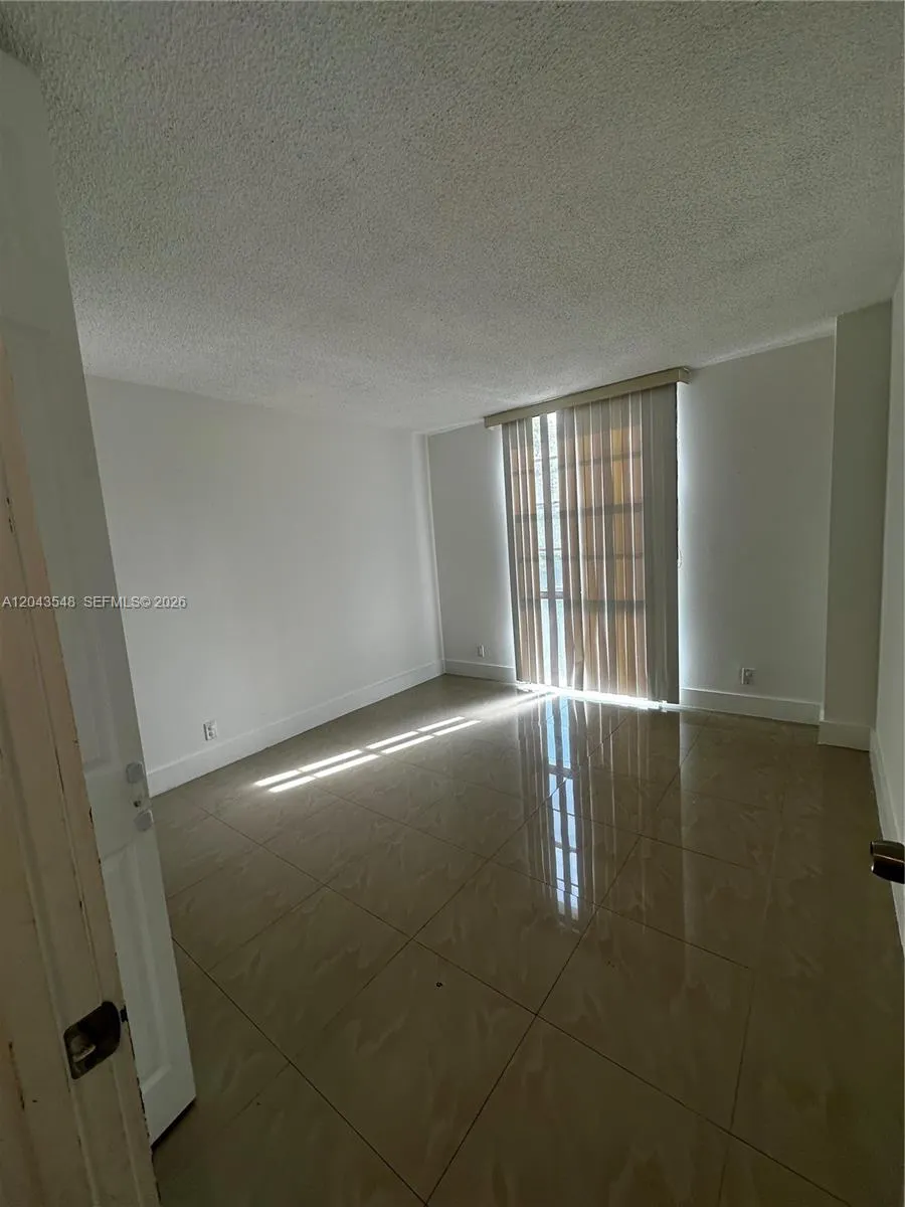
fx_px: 488
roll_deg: +4.3
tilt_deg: -6.9
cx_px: 452
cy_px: 604
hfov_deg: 85.7
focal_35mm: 14
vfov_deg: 102.1
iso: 40
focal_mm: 2.22
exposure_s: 1/120
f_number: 2.2
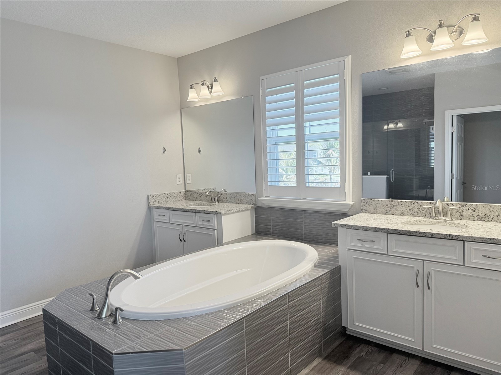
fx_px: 347
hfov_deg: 71.6
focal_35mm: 24
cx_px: 250
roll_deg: +1.7
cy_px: 188
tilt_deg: -4.2
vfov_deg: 56.8
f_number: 1.78
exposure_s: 1/240
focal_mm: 6.76
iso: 125
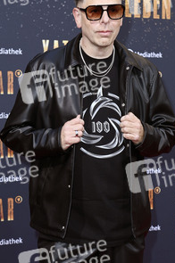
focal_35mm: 95
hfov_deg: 14.4
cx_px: 90
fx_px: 694
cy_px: 127
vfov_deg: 21.5
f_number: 5.6
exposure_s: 1/250
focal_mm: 70
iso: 500
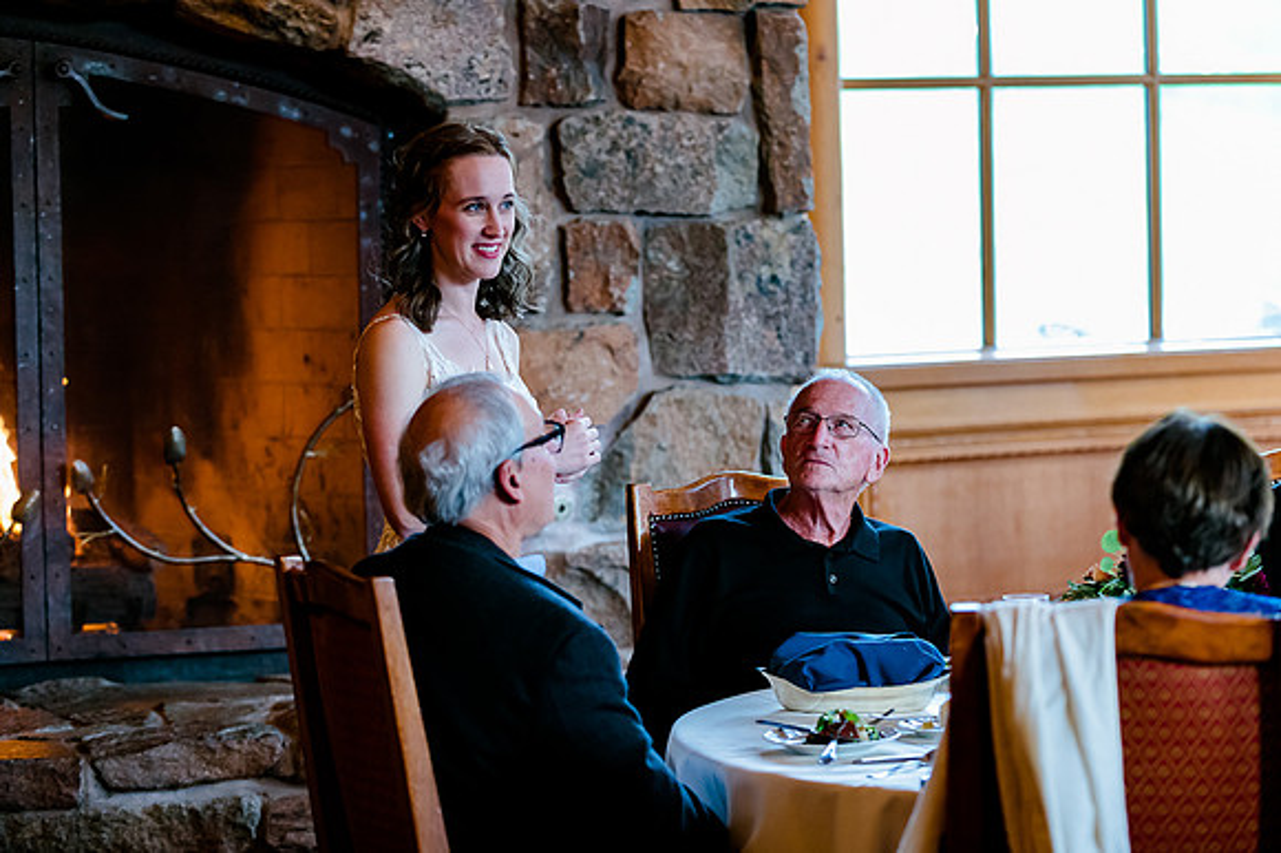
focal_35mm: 110
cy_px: 426
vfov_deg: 12.4
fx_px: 3909
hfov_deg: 18.6
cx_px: 690
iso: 4000
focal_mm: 102
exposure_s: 1/320
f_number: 2.8
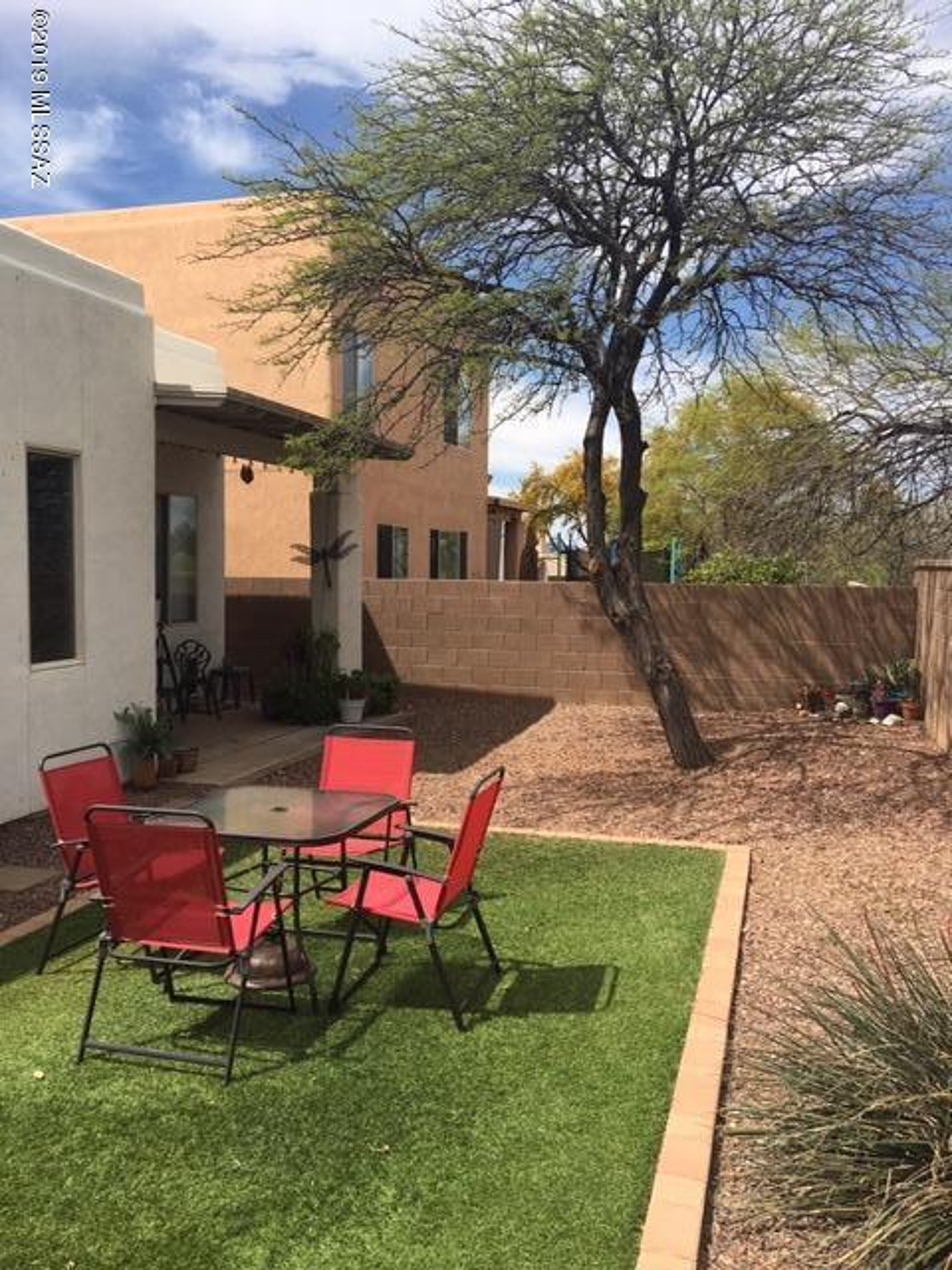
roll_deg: -0.9
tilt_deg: -4.0
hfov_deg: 48.2
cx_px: 476
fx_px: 1063
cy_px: 635
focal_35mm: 29
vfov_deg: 61.7
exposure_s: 1/1709
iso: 25
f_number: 2.2
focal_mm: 4.15
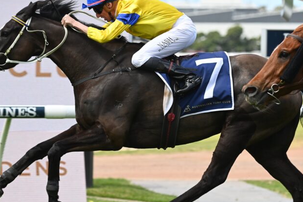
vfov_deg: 4.0
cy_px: 84
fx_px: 2905
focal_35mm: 345
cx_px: 169
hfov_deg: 6.0
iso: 560
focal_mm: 210
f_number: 5.3
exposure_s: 1/1600
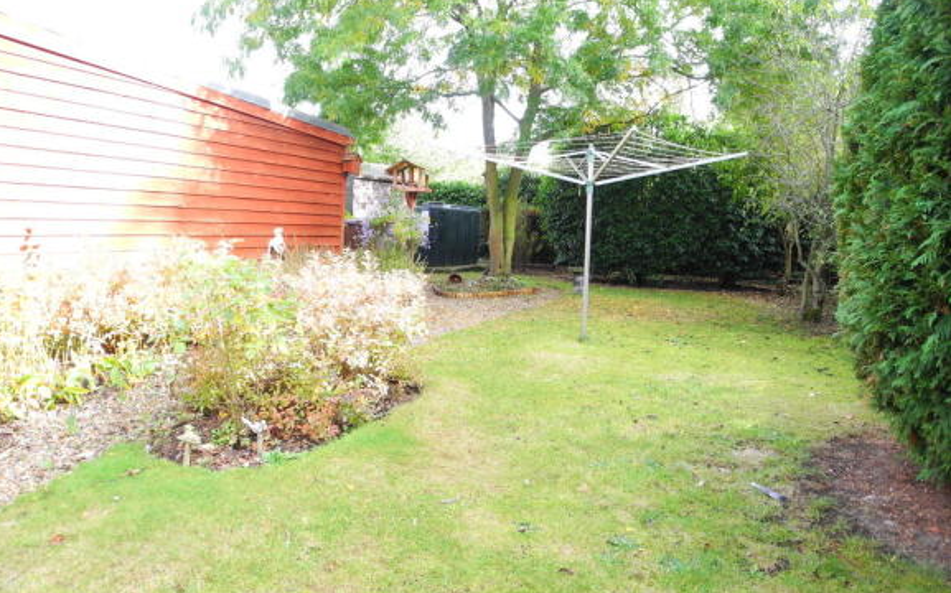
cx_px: 474
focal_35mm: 30
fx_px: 777
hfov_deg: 62.9
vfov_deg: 41.8
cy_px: 312
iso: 100
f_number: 2.8
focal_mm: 6
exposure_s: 1/80.5
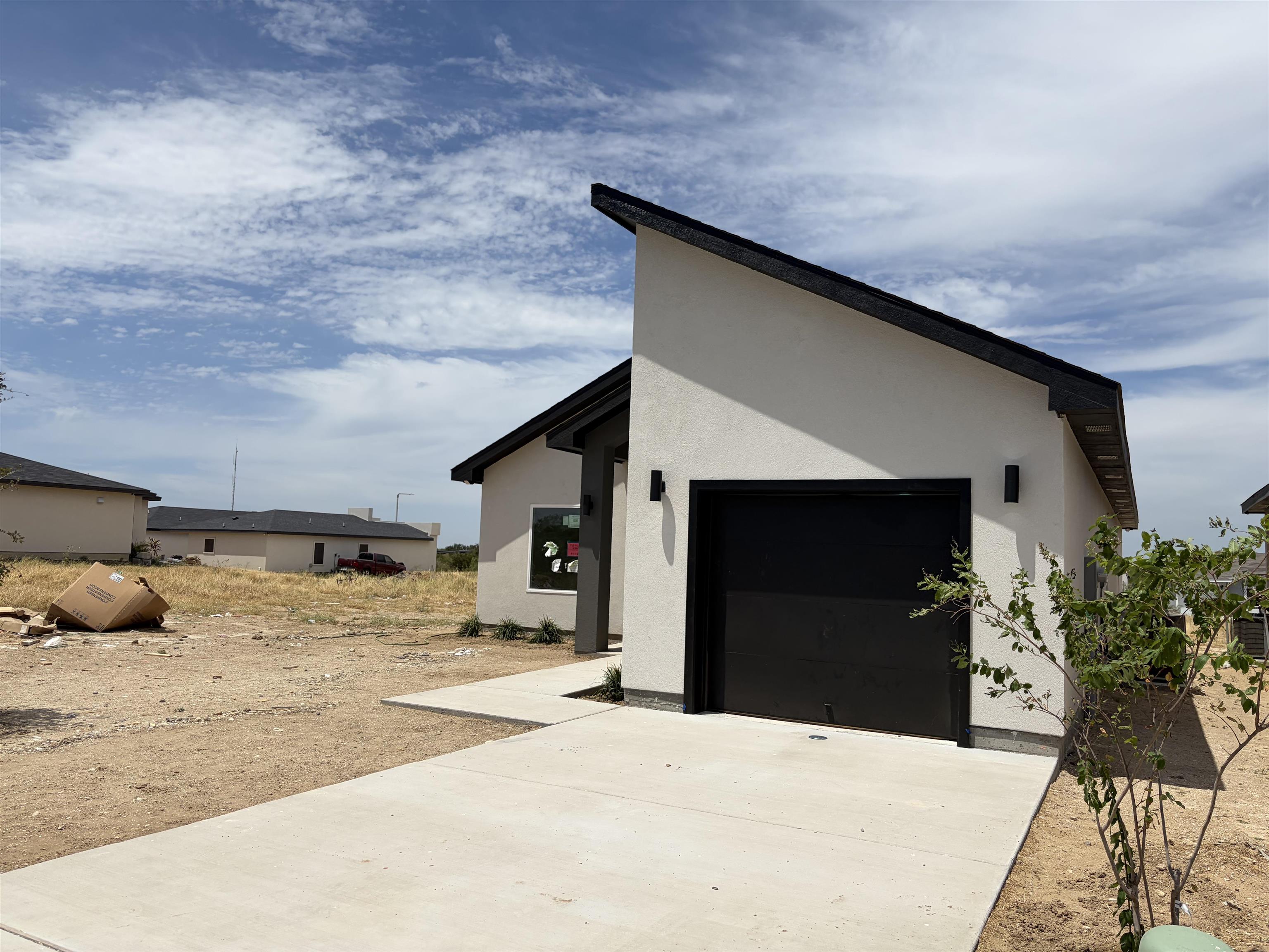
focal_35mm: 26
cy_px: 476
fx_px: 953
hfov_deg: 67.3
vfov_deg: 53.1
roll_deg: -1.9
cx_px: 634
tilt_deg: +5.1
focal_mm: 5.96
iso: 50
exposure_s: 1/8850
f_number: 1.6
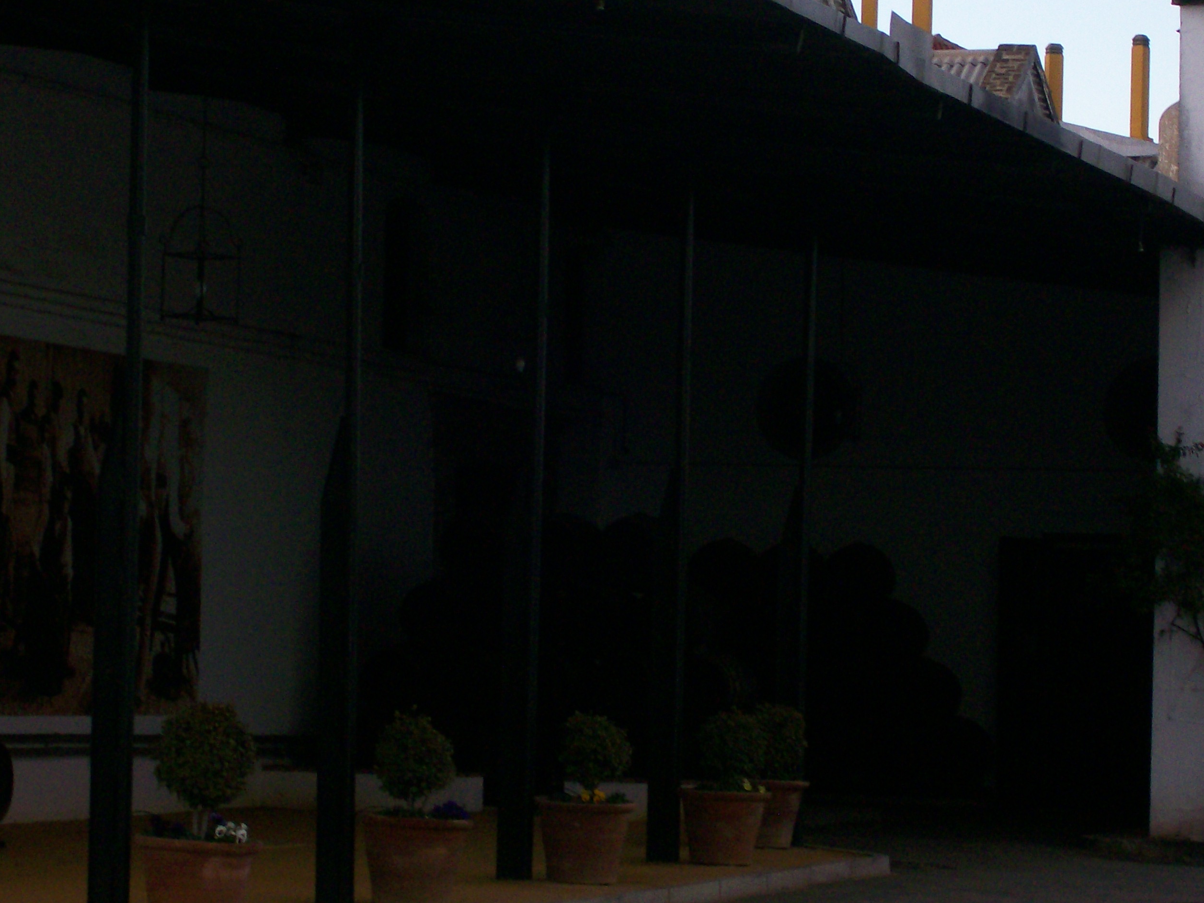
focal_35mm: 132
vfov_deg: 11.2
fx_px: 4591
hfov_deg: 14.9
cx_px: 549
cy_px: 457
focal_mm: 18
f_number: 4.8
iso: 140
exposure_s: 1/125
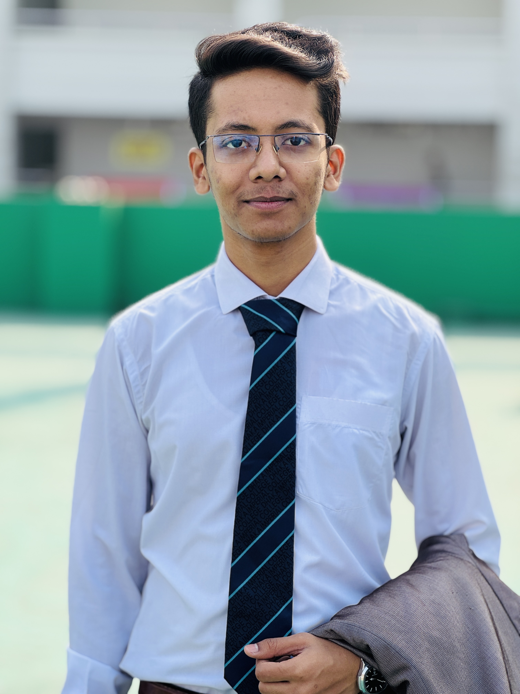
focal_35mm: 77
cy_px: 347
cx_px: 260
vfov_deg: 25.3
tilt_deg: -6.5
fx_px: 1542
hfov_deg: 19.1
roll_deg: -1.5
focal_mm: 9
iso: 25
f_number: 2.8
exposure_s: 1/236
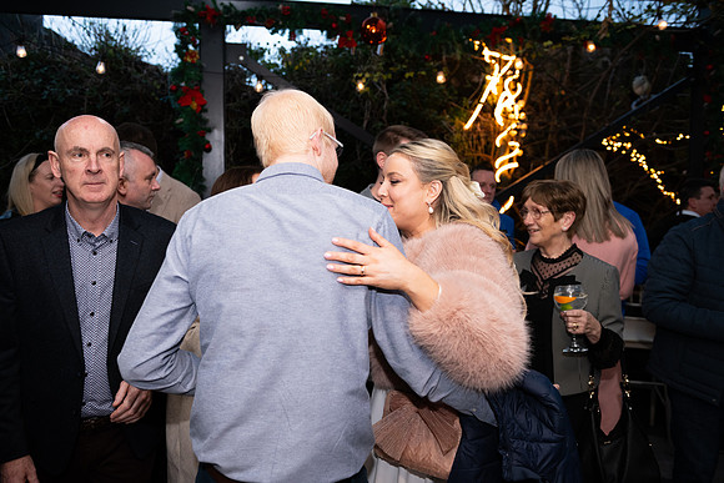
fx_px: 624
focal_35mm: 31
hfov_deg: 60.3
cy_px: 242
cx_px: 362
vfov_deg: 42.3
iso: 800
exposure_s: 1/160
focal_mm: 31
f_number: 3.5
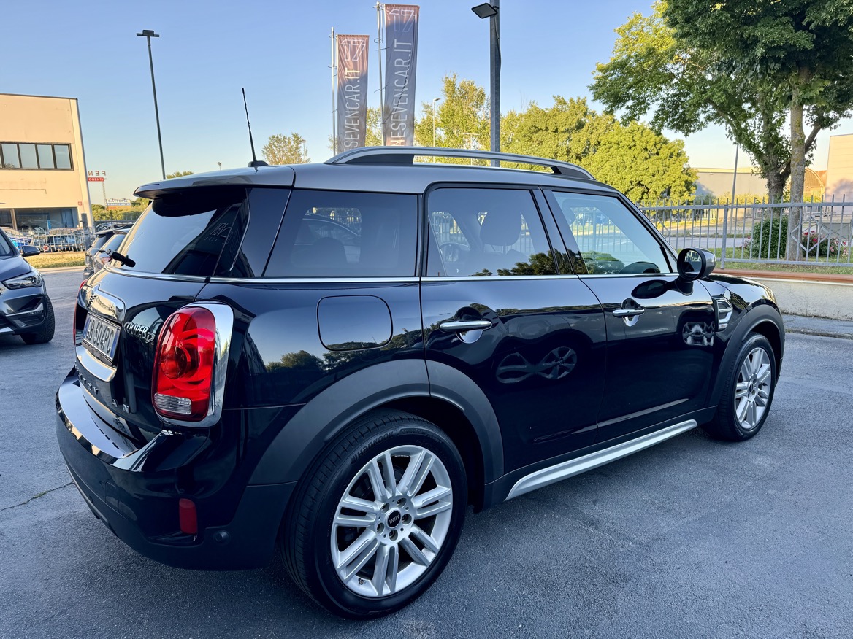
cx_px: 426
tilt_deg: -9.6
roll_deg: +1.9
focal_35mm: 24
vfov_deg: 56.8
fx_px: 591
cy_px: 320
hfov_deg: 71.6
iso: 80
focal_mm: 6.76
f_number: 1.78
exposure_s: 1/402
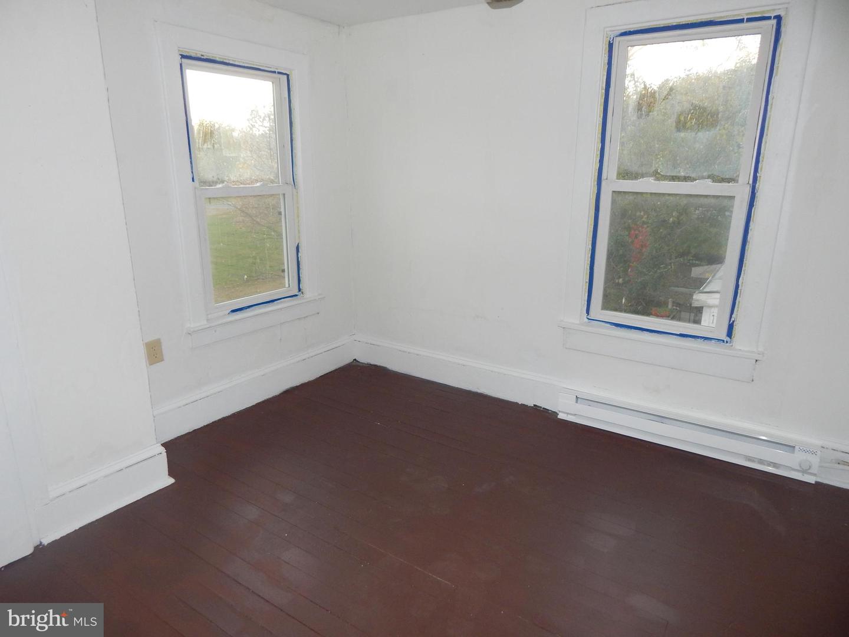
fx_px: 540
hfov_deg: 76.4
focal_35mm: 22
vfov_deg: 61.1
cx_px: 424
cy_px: 318
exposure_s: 1/30
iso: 200
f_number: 3
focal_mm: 4
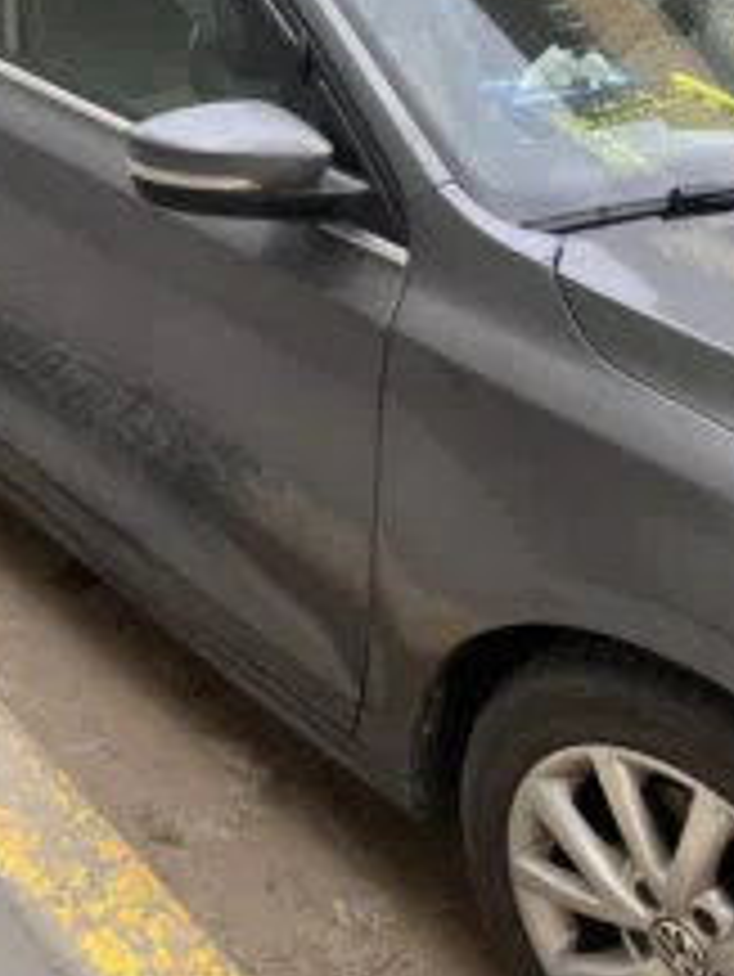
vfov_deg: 38.2
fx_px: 1356
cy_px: 193
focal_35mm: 48
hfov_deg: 30.2
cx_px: 288
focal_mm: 5.7
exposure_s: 1/141
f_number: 1.5
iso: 64
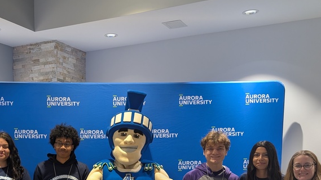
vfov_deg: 24.2
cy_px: 199
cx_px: 104
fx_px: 392
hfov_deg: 43.9
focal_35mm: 46
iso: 179
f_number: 1.68
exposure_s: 1/45
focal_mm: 6.9
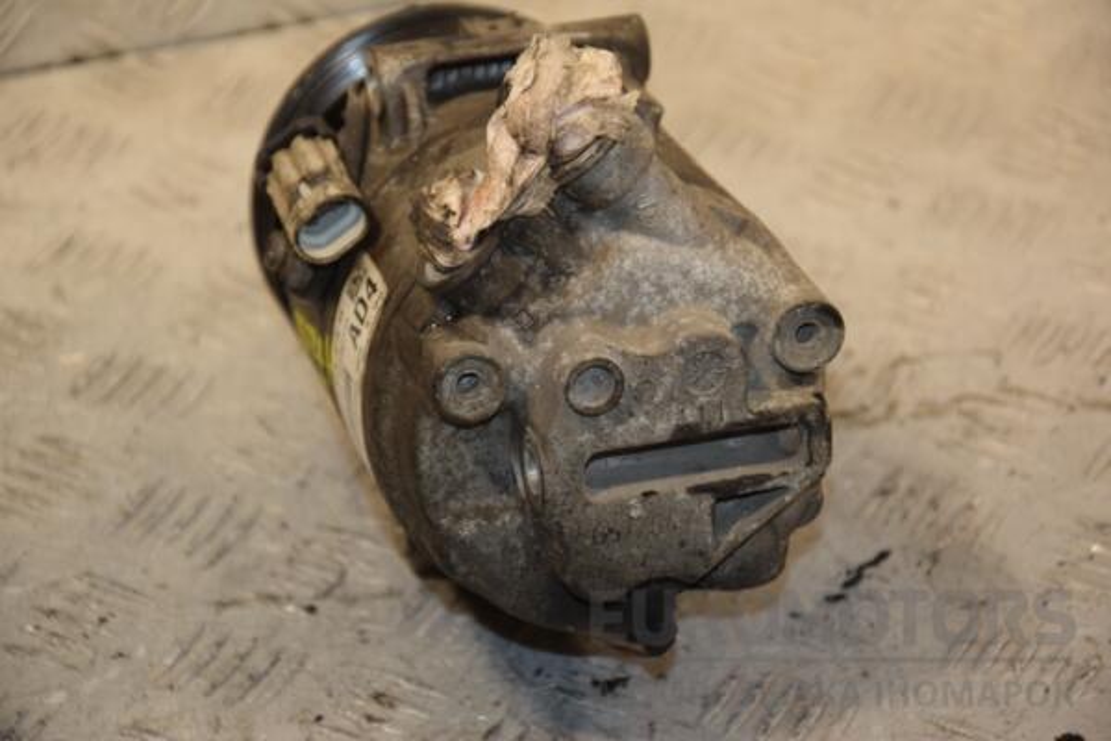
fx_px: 4166
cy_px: 370
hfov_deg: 15.2
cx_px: 556
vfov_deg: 10.2
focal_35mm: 135
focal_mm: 90
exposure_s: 1/200
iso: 800
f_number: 5.6
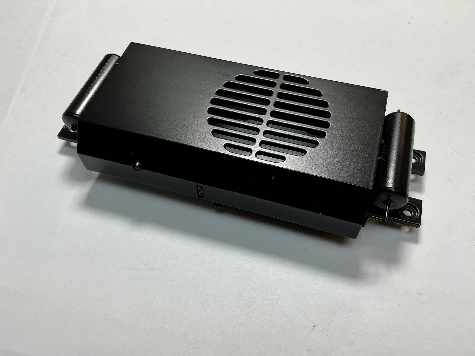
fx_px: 398
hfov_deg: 61.7
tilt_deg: -58.7
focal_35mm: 29
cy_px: 178
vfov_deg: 48.2
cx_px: 238
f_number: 1.8
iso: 20
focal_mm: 3
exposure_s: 1/120
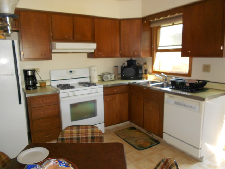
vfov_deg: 53.1
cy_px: 84
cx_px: 112
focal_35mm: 26
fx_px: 169
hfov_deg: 67.3
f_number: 3.2
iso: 200
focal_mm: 4.6
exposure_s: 1/25
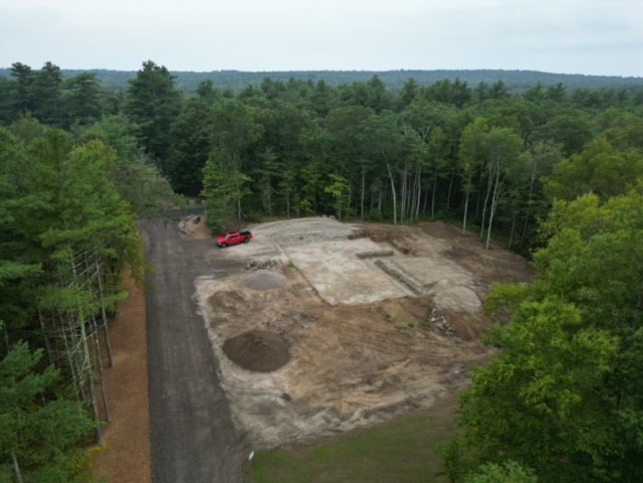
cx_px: 322
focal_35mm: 24
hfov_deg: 71.6
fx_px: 446
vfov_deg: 56.8
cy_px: 242
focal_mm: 6.72
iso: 100
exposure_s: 1/500
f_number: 1.7
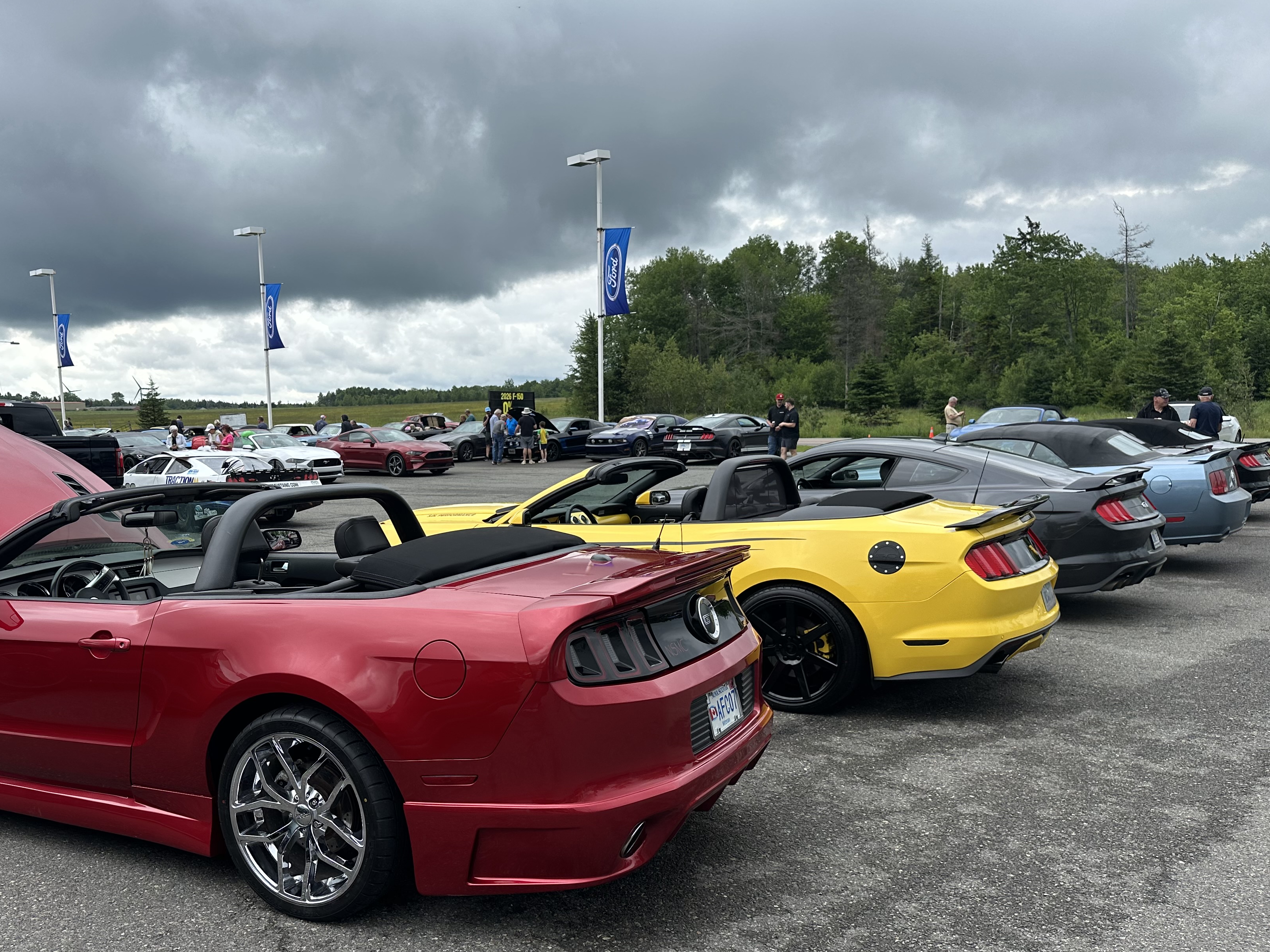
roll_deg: +1.4
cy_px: 548
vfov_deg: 46.6
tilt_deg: -6.7
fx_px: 1101
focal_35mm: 30
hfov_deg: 59.3
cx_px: 483
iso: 80
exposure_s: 1/2299
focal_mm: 6.86
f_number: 1.78
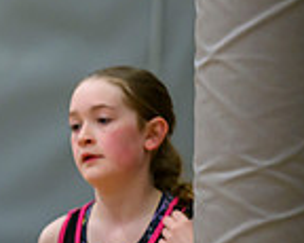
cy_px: 187
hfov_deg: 2.8
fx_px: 6150
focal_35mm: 684
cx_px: -296
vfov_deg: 2.3
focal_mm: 180
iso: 3200
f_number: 3.2
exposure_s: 1/1250
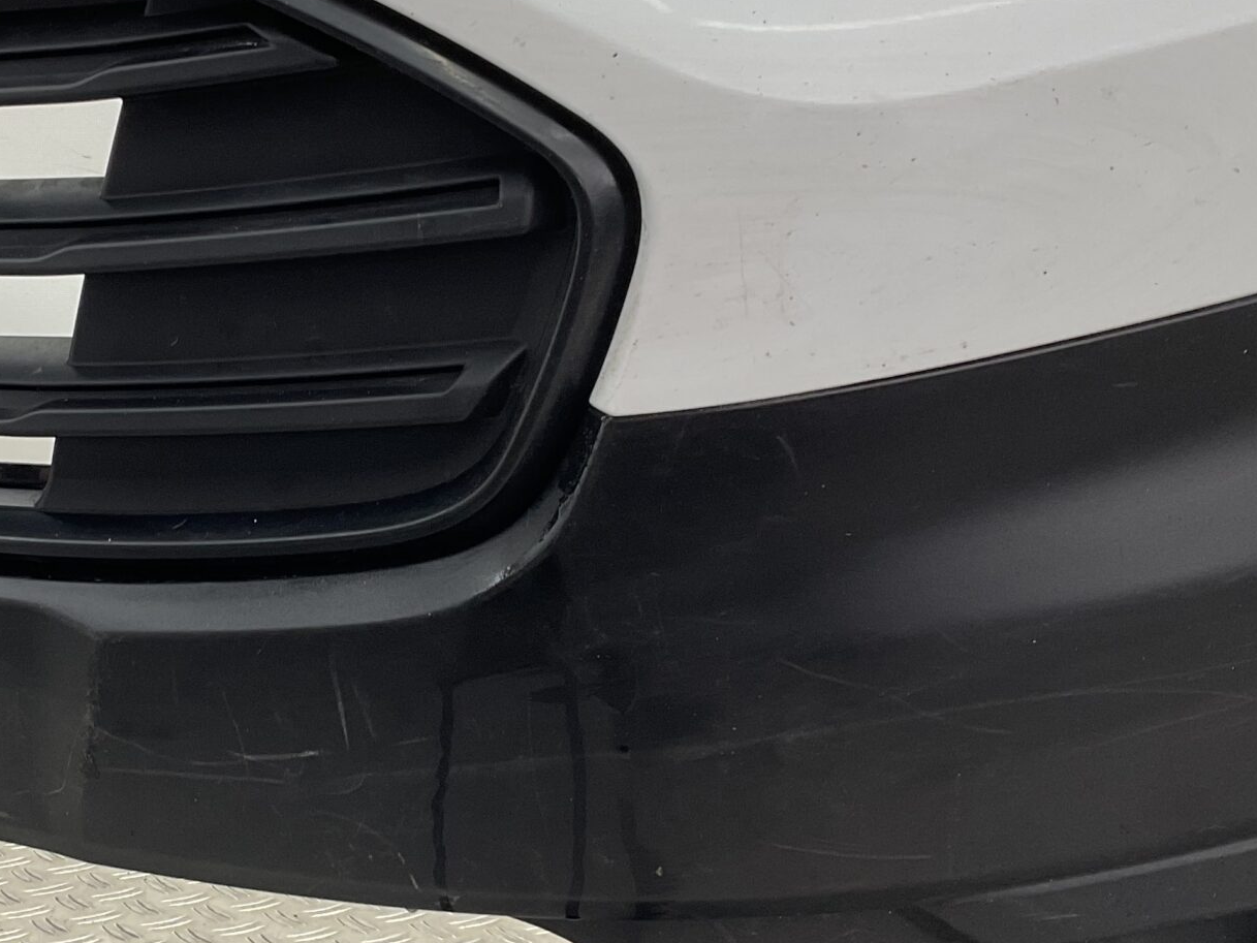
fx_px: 2215
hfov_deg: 30.7
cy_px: 522
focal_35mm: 61
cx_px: 210
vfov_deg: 24.0
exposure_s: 1/100
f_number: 1.8
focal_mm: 3
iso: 32
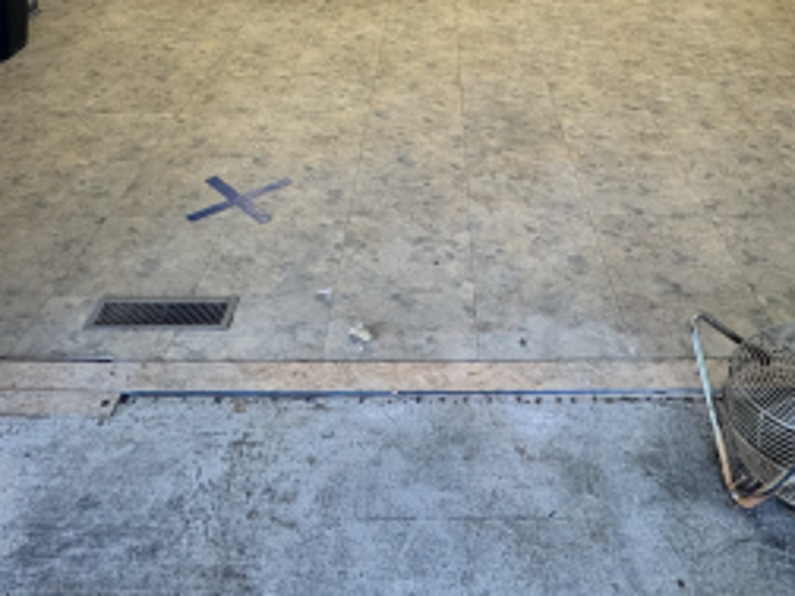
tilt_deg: -8.2
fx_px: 850
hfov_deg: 50.0
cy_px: -136
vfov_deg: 31.7
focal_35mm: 37
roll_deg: -0.7
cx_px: 450
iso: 160
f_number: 2.2
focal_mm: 2.22
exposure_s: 1/120
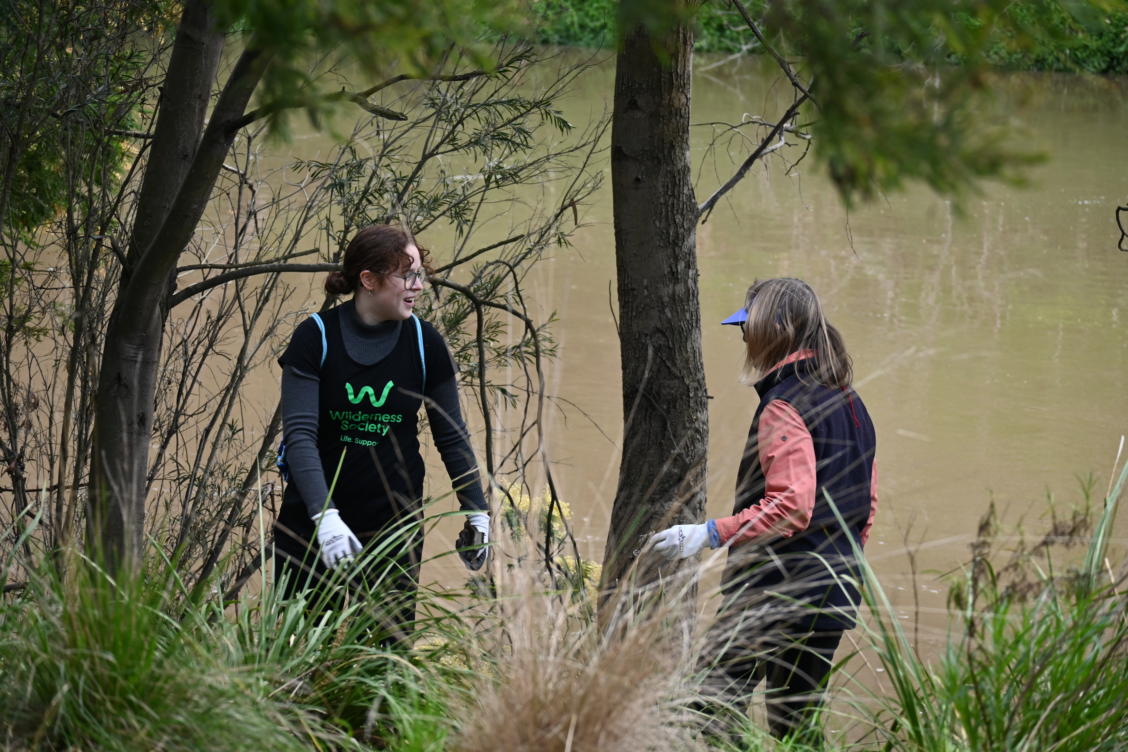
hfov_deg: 16.1
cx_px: 564
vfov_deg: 10.8
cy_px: 376
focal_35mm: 128
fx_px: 3995
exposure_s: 1/160
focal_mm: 85
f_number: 5
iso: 400
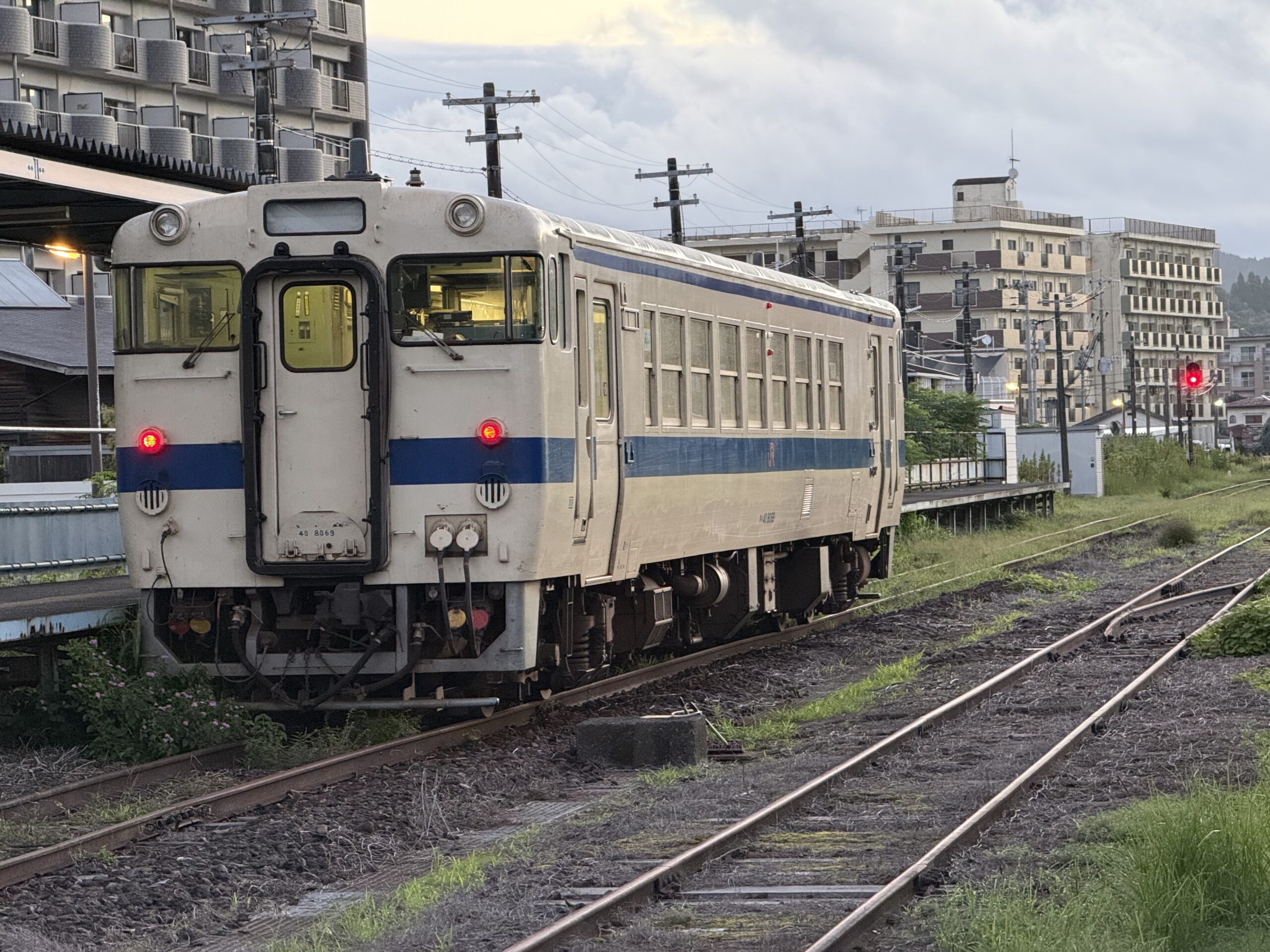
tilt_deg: +0.0
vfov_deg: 12.3
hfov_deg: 16.4
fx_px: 4403
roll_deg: +1.5
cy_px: 476
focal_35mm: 120
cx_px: 635
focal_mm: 15.66
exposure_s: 1/60
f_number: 2.8
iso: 400
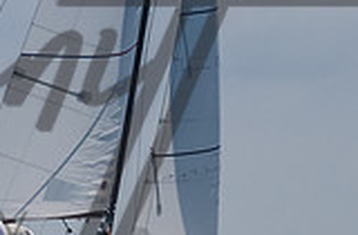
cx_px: 38
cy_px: 132
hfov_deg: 1.7
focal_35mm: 1215
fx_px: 12024
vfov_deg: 1.1
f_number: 14
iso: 640
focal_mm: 190
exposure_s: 1/1600
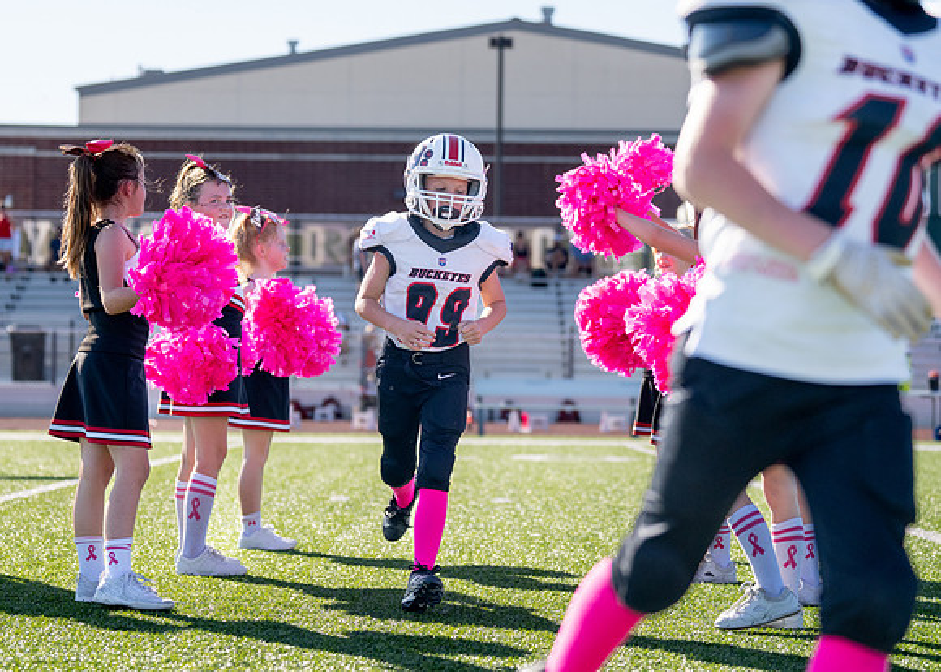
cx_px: 416
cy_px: 309
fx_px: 2655
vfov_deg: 14.4
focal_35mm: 99
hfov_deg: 20.1
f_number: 2.8
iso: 320
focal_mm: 70
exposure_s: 1/3200
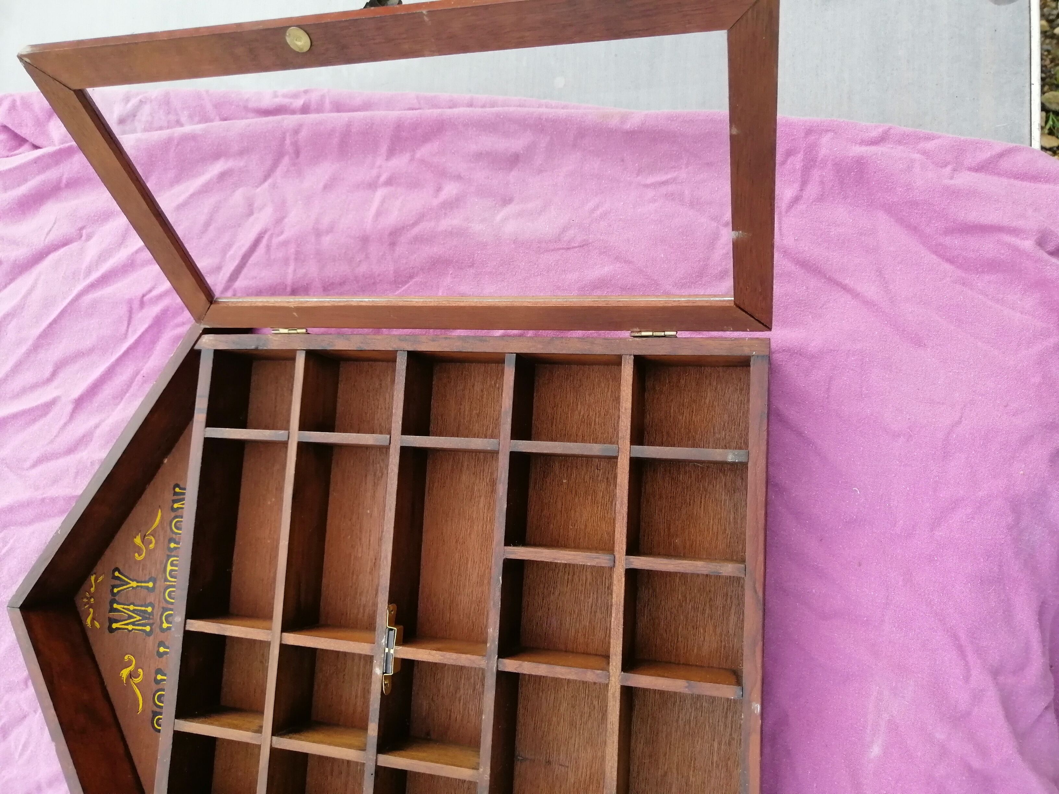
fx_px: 795
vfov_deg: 53.1
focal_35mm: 26
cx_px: 530
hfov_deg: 67.3
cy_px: 397
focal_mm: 3.96
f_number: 1.8
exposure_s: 1/600
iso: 160
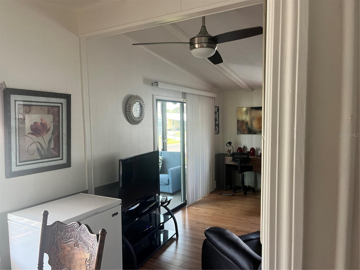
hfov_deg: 67.3
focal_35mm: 26
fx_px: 270
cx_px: 180
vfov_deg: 53.1
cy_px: 135
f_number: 1.6
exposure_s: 1/60
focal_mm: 5.1
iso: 200
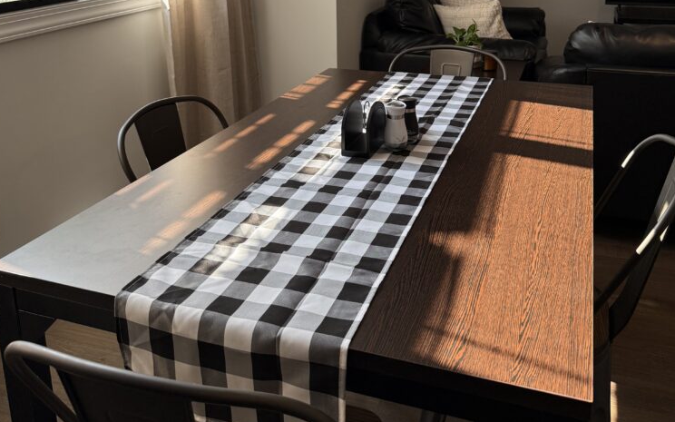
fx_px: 644
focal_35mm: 35
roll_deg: +0.3
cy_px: 69
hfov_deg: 55.3
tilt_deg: -12.7
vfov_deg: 34.8
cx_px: 335
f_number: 1.78
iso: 125
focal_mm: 6.76
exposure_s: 1/241
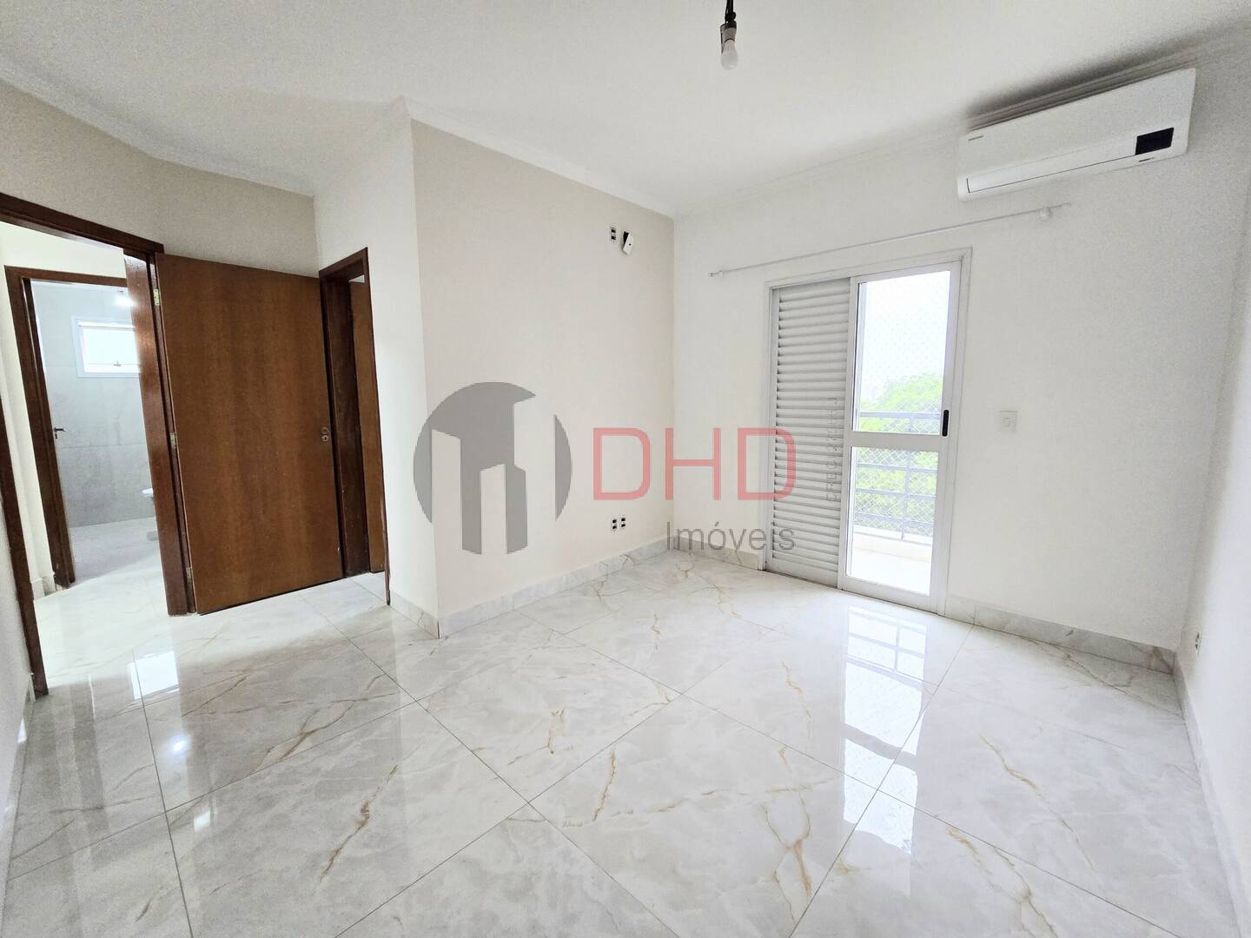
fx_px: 470
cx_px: 626
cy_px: 469
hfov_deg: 106.2
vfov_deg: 89.9
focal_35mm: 13
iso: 250
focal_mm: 2.2
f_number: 2.2
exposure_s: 1/60
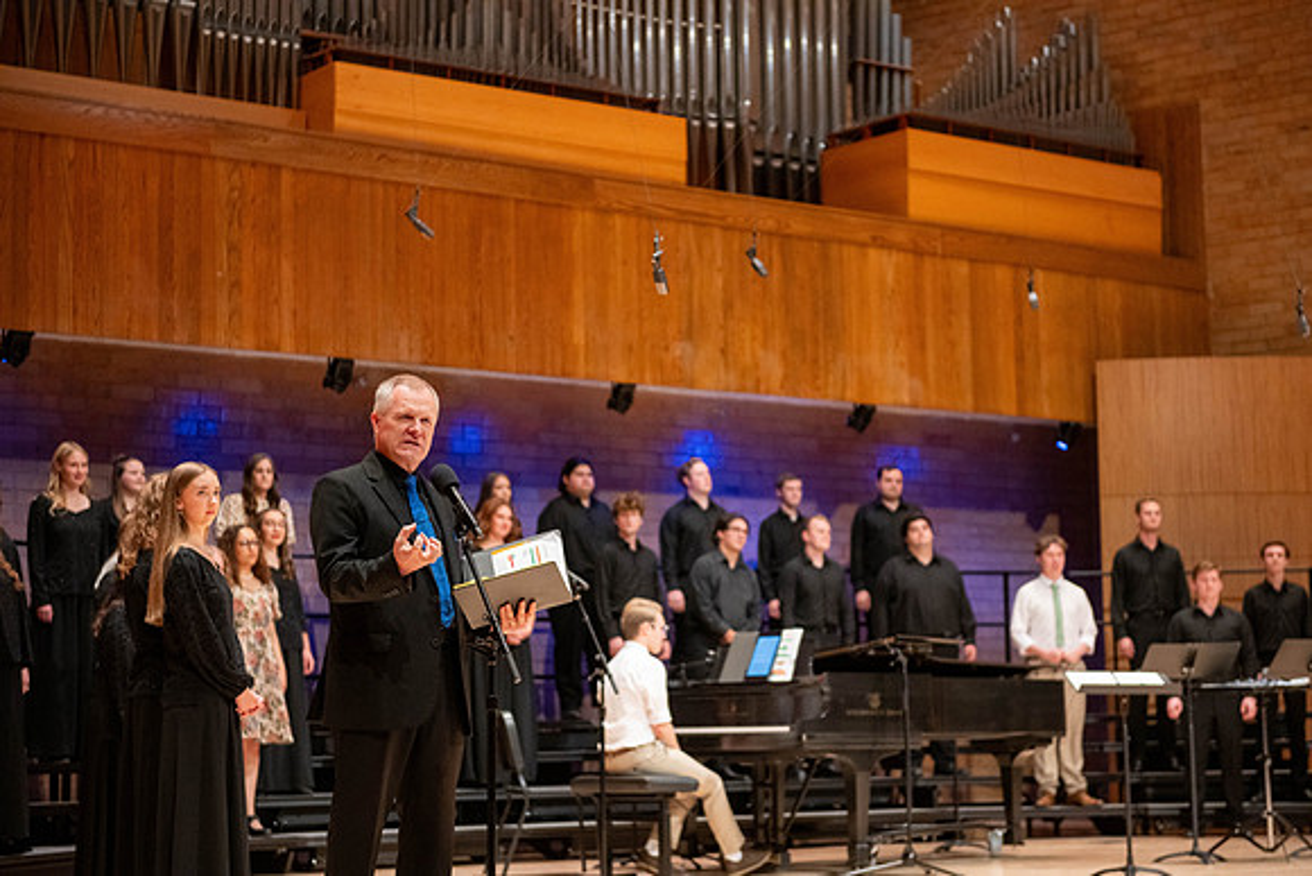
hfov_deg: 28.8
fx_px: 2552
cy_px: 438
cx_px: 656
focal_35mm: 70
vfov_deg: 19.5
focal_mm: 70
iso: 2500
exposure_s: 1/320
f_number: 2.8
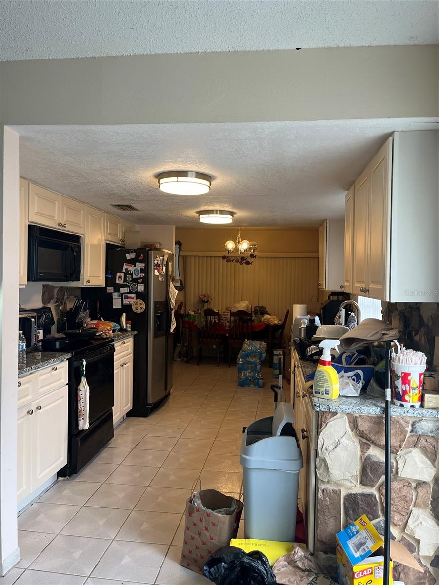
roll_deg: -0.5
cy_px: 292
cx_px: 220
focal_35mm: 26
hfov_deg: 53.1
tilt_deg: -0.5
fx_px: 440
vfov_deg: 67.3
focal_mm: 5.1
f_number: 1.6
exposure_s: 1/120
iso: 80
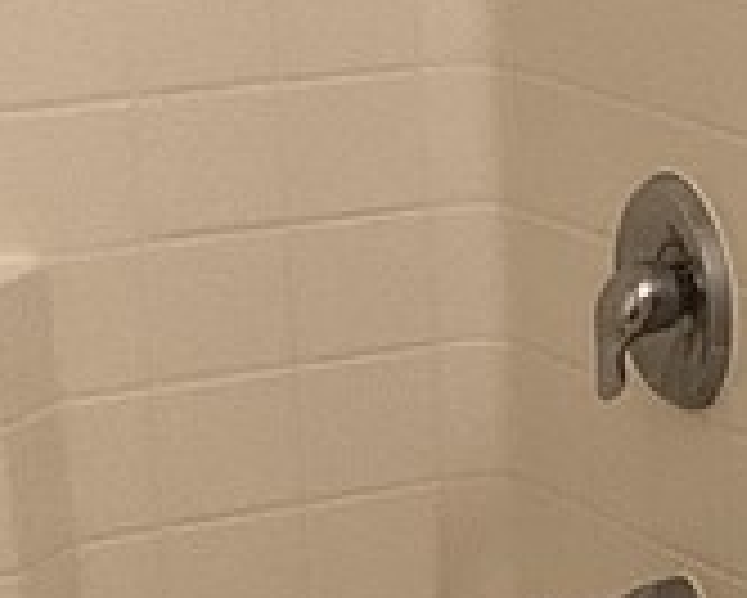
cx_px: 1494
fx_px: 4137
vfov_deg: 8.3
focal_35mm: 187
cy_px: 193
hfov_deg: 9.6
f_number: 2.4
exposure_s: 1/50
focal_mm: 3.3
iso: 64
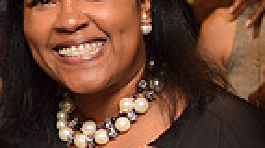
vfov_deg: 5.4
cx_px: -241
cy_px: 88
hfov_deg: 9.2
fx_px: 1566
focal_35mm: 223
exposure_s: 1/200
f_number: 2.8
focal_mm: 35
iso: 200
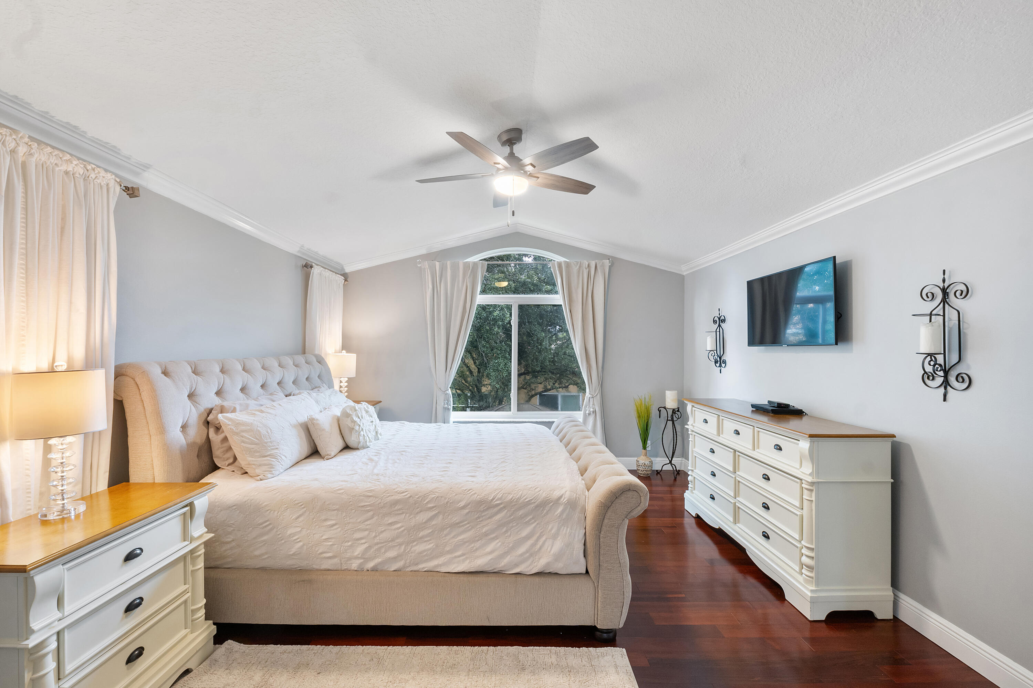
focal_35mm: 15
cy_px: 344
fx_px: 430
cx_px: 516
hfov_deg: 100.4
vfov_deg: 77.3
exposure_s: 1/2.5
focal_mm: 10
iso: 160
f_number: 11
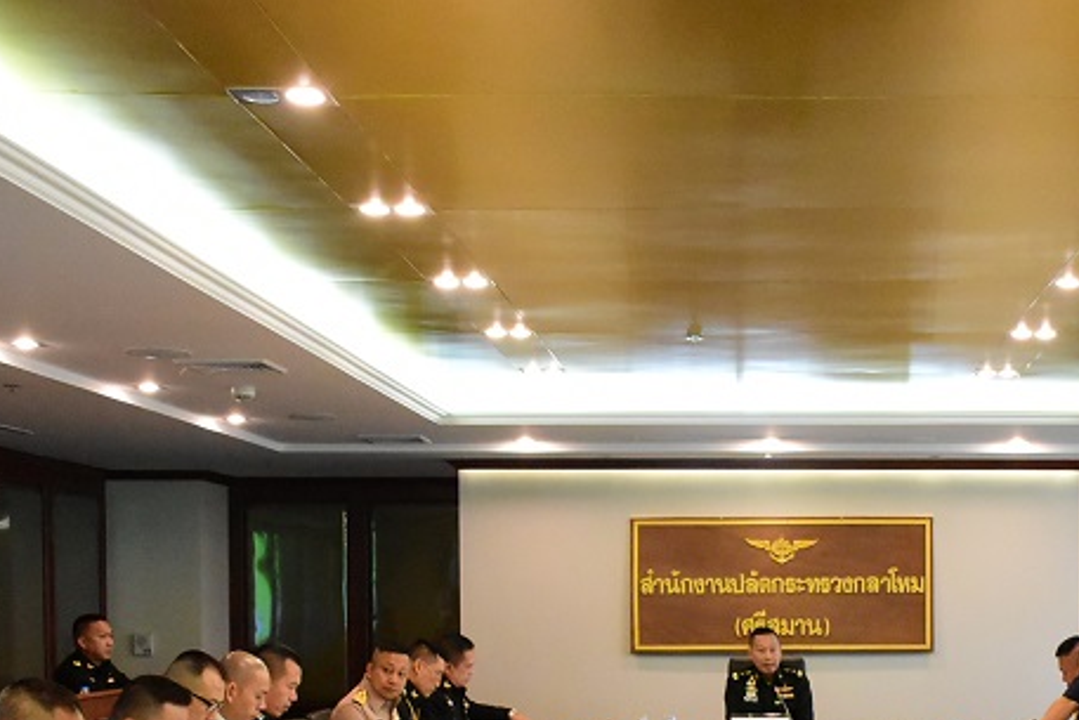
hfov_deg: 33.4
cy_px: 689
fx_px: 1769
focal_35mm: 59
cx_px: 779
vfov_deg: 22.3
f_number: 5
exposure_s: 1/160
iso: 6400
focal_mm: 20
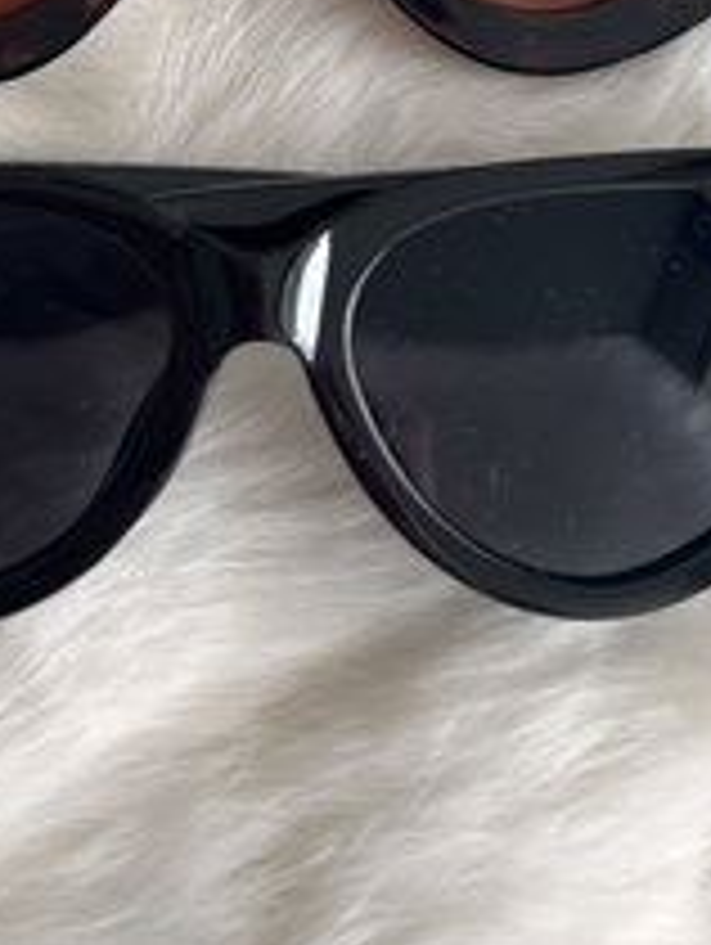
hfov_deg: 22.2
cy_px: -241
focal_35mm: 66
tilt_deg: -62.0
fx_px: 1804
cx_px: 225
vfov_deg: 25.7
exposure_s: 1/121
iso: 80
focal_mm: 5.7
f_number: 1.5
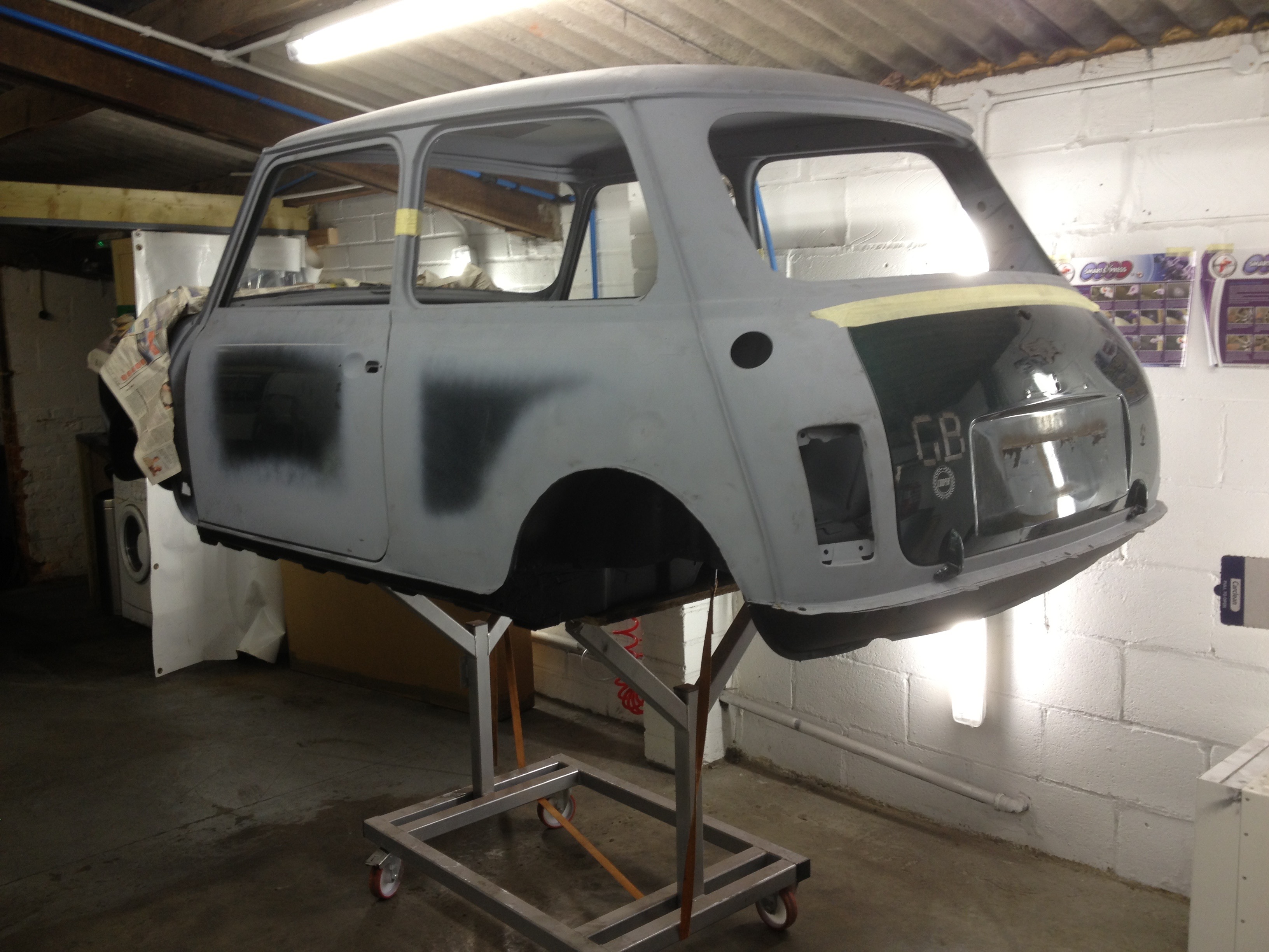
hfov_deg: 52.6
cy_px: 476
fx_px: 1283
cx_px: 634
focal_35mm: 35
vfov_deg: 40.7
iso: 50
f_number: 2.4
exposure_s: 1/20
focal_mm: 4.28
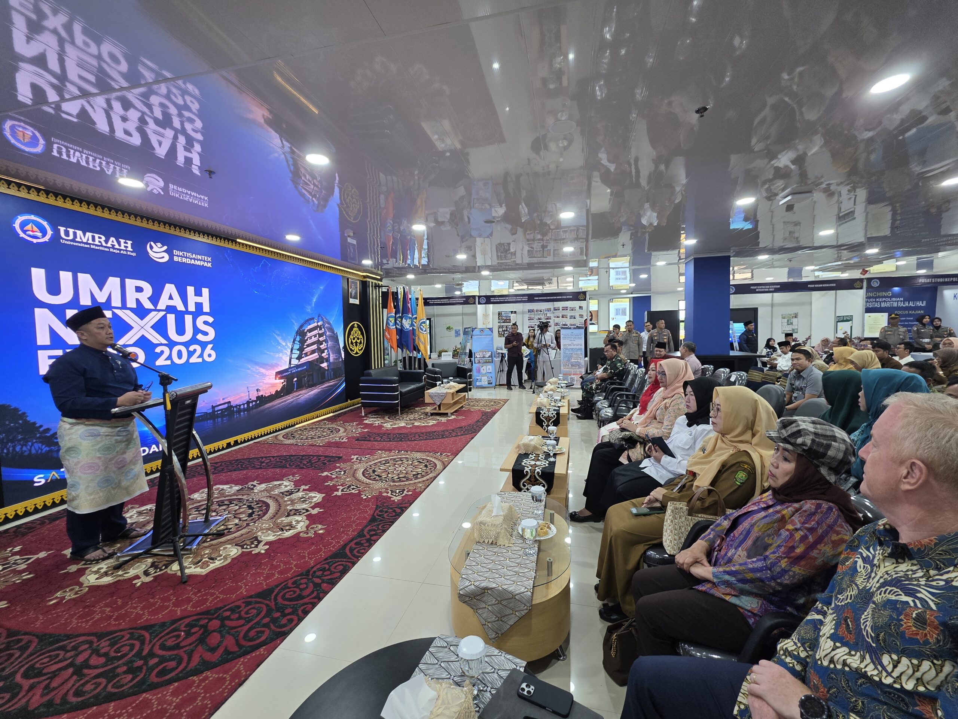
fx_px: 360
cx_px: 479
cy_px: 360
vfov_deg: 89.9
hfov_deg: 106.2
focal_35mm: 13
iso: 80
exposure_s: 1/40
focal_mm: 2.2
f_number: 1.9
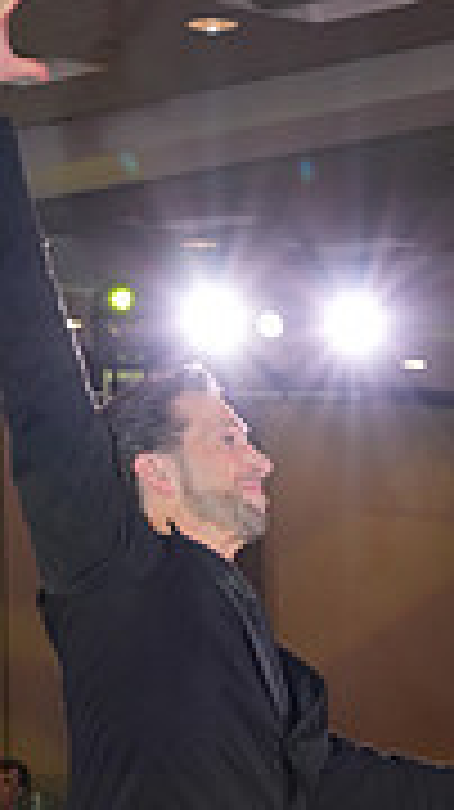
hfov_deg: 6.8
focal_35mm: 176
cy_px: 927
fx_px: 3774
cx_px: 546
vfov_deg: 12.0
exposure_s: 1/200
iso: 1250
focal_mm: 52
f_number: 4.5
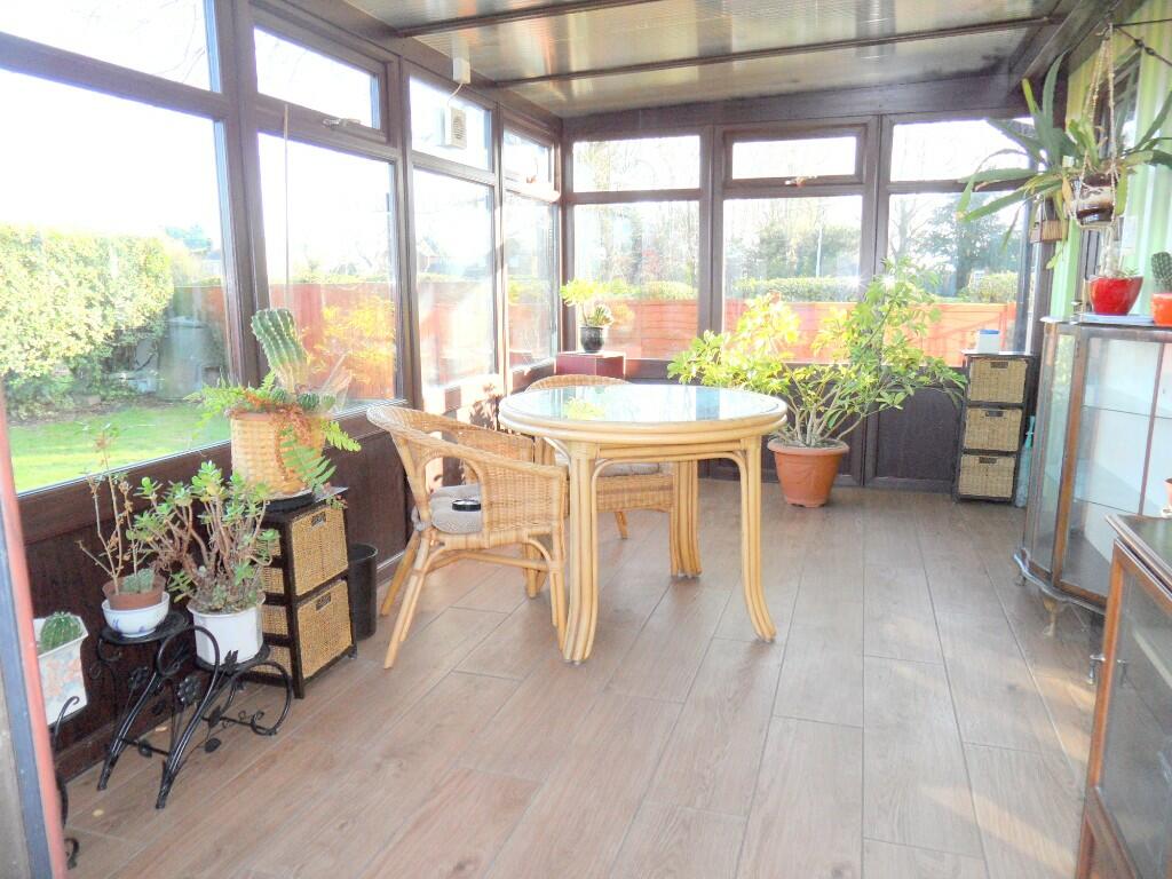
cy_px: 440
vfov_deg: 56.8
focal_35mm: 24
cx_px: 586
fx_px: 813
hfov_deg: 71.6
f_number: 3.2
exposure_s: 1/90
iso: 100
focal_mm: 3.9
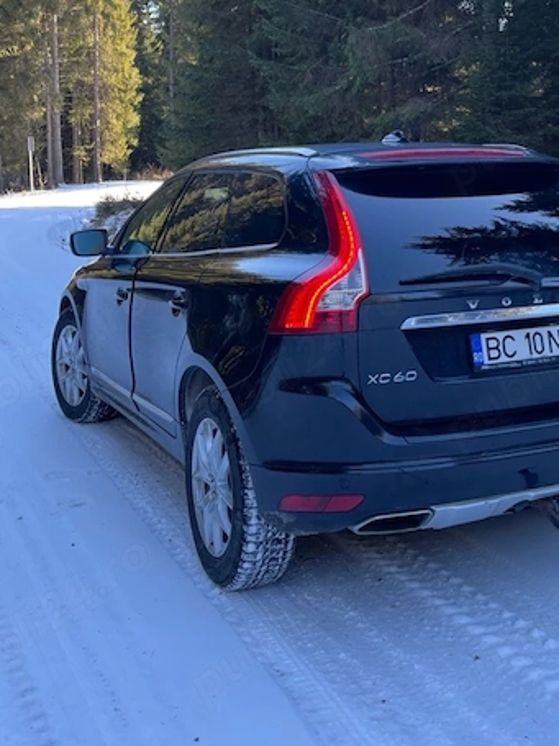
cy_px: 149
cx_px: 362
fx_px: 948
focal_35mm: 44
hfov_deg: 32.6
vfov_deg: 41.1
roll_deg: +1.1
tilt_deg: -1.9
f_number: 1.6
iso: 32
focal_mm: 5.1
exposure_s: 1/169
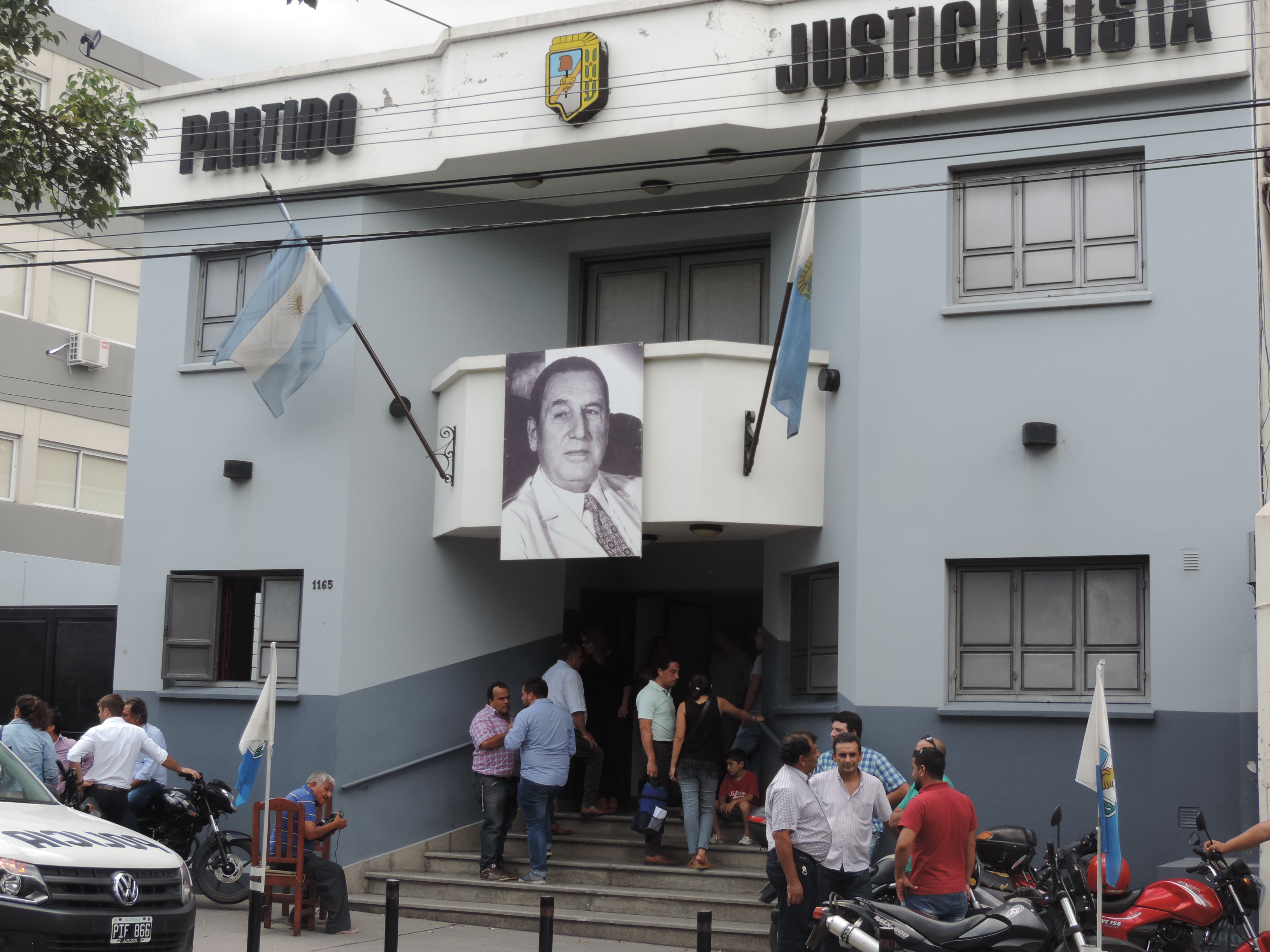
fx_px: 1834
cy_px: 476
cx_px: 635
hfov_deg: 38.2
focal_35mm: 50
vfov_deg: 29.1
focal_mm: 8.9
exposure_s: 1/250
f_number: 3.6
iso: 80
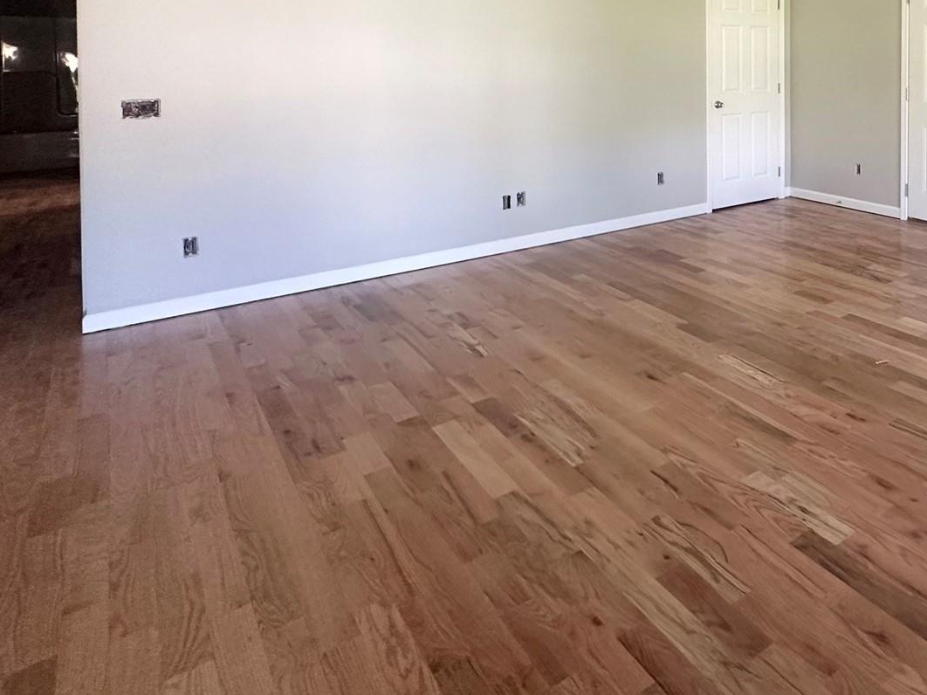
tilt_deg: -1.0
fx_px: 723
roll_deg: -0.4
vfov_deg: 46.3
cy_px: 68
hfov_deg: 56.3
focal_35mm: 27
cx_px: 837
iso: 250
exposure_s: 1/99
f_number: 2.2
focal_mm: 2.22
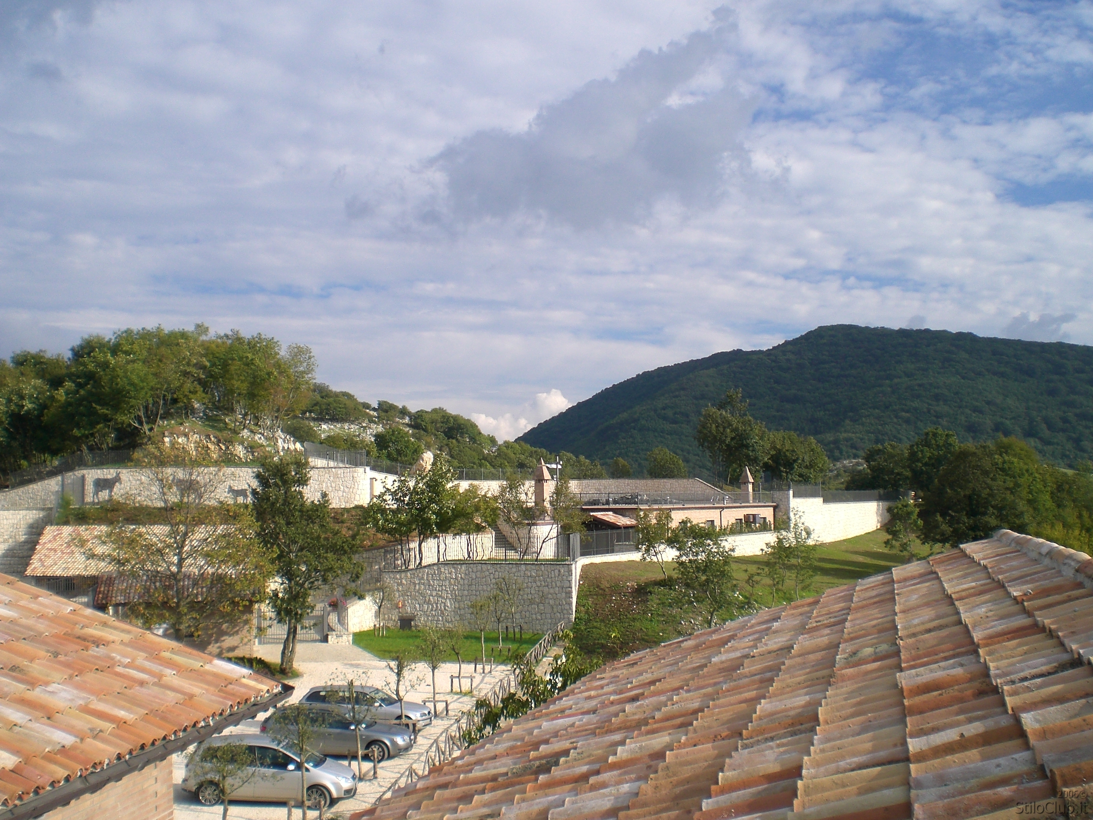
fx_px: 1200
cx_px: 546
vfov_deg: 37.7
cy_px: 410
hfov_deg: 49.0
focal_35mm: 38
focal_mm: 6.3
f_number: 4.4
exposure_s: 1/400
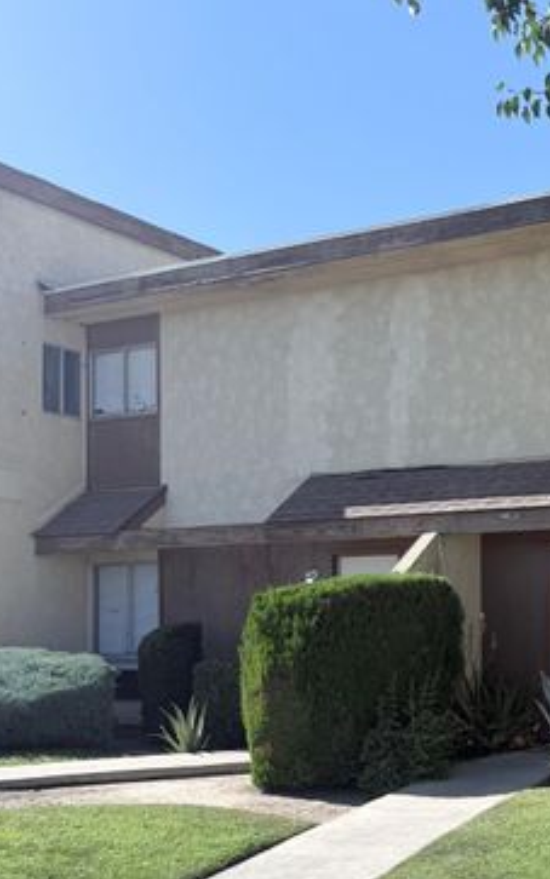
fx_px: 839
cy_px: 447
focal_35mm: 35
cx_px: 589
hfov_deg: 32.4
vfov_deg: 55.3
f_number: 1.78
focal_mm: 6.76
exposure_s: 1/3279
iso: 80
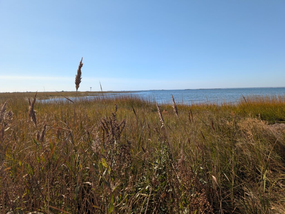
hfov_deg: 71.5
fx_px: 198
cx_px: 142
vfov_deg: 56.9
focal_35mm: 24
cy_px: 107
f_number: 1.68
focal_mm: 6.9
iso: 23
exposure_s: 1/1312
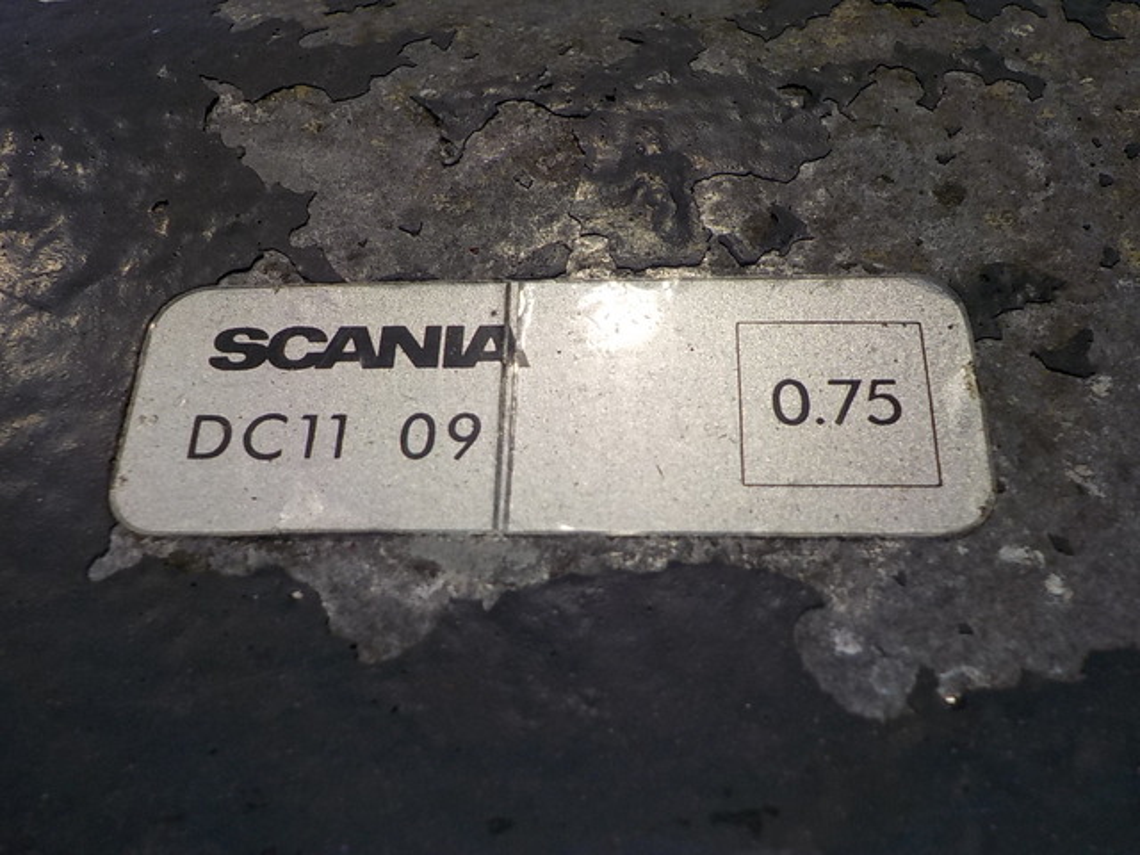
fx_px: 988
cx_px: 570
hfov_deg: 60.0
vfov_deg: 46.8
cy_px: 428
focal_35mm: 30
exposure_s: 1/80
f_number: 3.3
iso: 125
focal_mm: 4.1
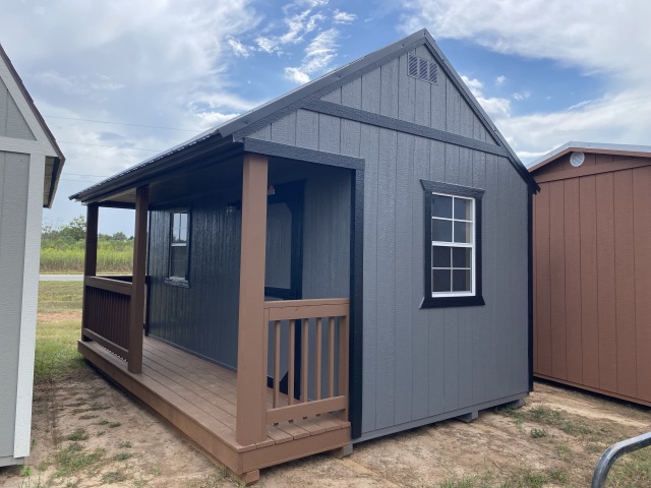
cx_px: 326
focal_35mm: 26
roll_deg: +0.7
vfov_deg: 53.1
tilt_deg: +2.6
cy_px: 244
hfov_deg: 67.3
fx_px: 489
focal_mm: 4.25
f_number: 1.8
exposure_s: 1/1927
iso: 32
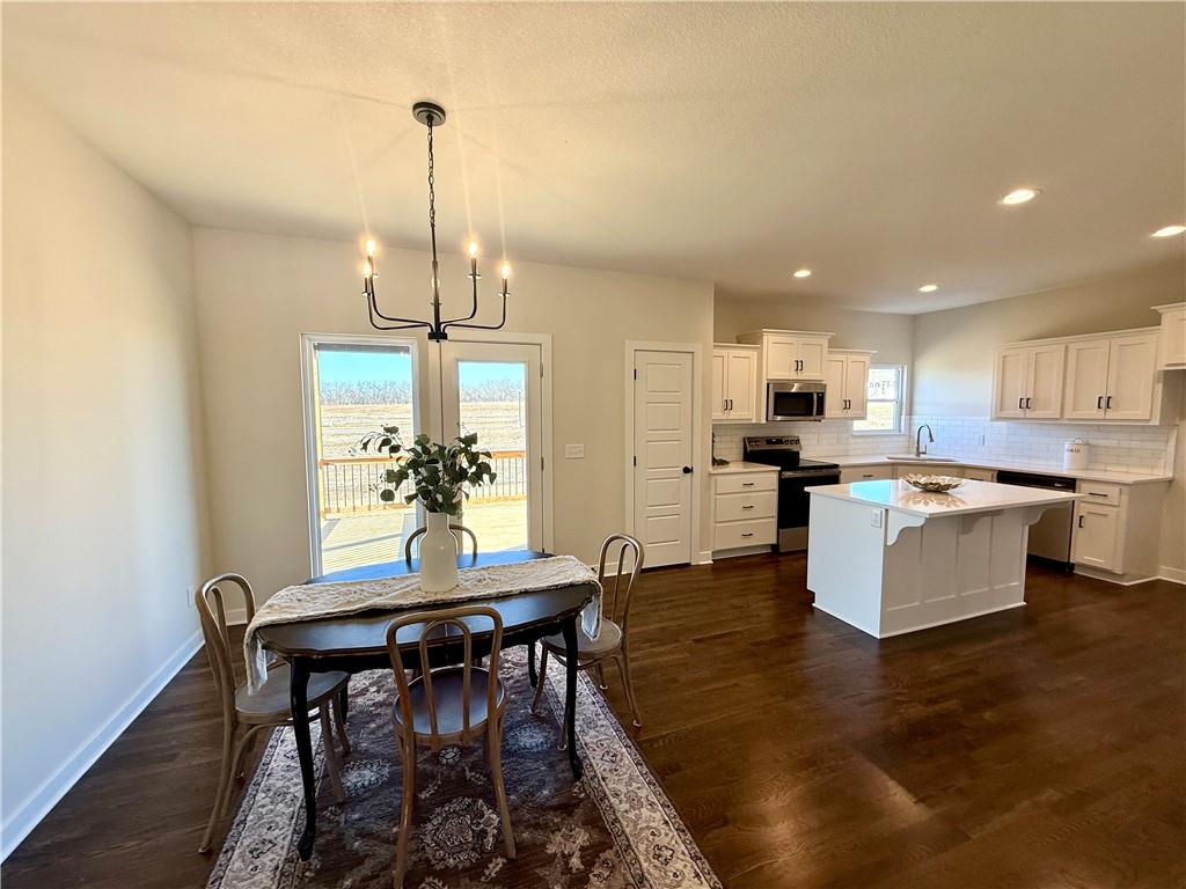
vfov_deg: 85.7
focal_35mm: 14
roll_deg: -0.6
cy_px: 444
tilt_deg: -4.4
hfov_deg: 102.1
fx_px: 480
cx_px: 593
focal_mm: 2.22
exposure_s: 1/120
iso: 80
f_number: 2.2
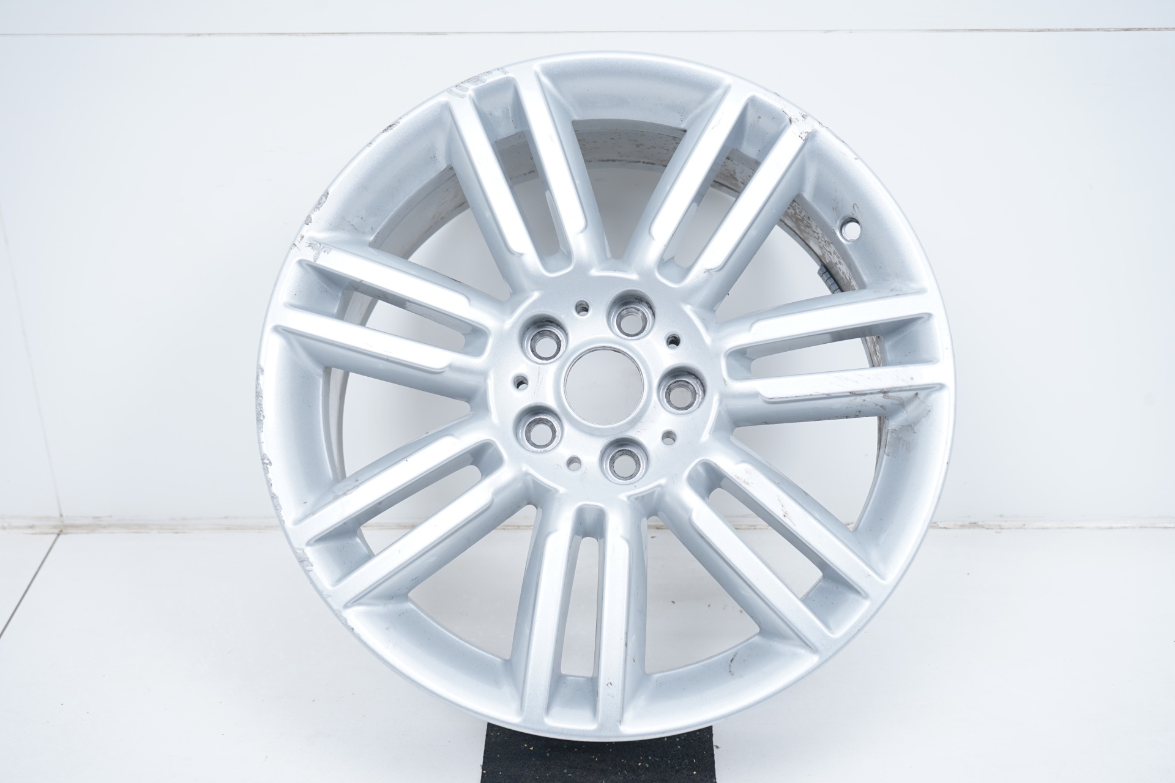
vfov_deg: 30.5
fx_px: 1436
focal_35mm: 44
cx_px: 588
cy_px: 392
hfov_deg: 44.5
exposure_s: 1/125
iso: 200
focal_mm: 44
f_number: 7.1
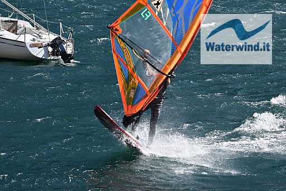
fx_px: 1610
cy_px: 96
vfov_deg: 6.8
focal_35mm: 202
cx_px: 143
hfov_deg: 10.2
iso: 200
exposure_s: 1/640
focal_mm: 135
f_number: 6.3
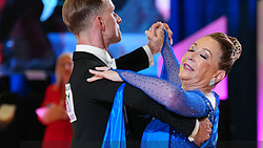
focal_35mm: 279
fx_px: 1947
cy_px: 176
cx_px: 166
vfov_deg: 4.4
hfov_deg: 7.7
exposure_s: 1/400
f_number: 2.8
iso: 2000
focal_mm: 115
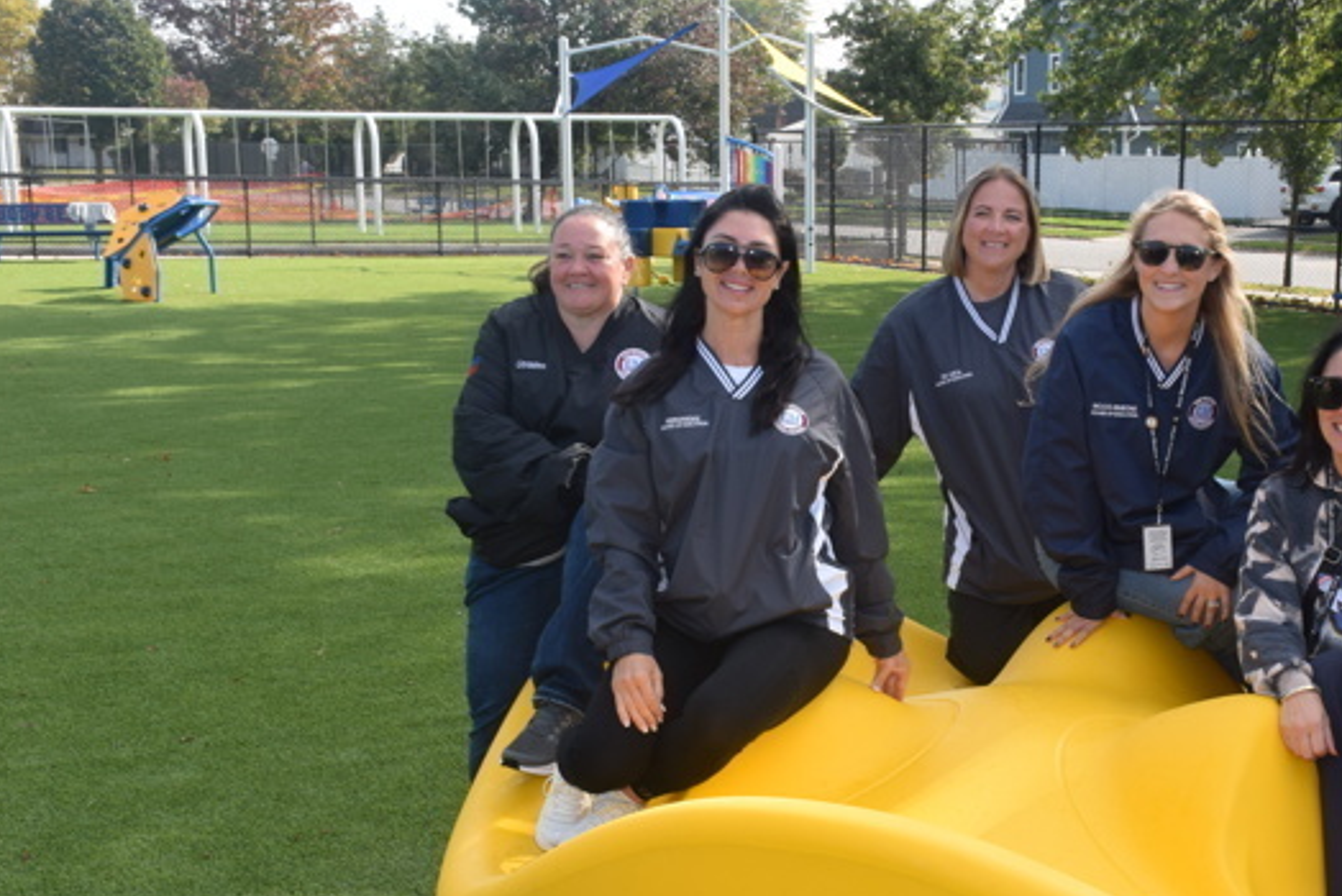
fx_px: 2051
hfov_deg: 35.8
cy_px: 530
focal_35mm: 55
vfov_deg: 24.6
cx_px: 909
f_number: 13
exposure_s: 1/200
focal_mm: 24
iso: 400
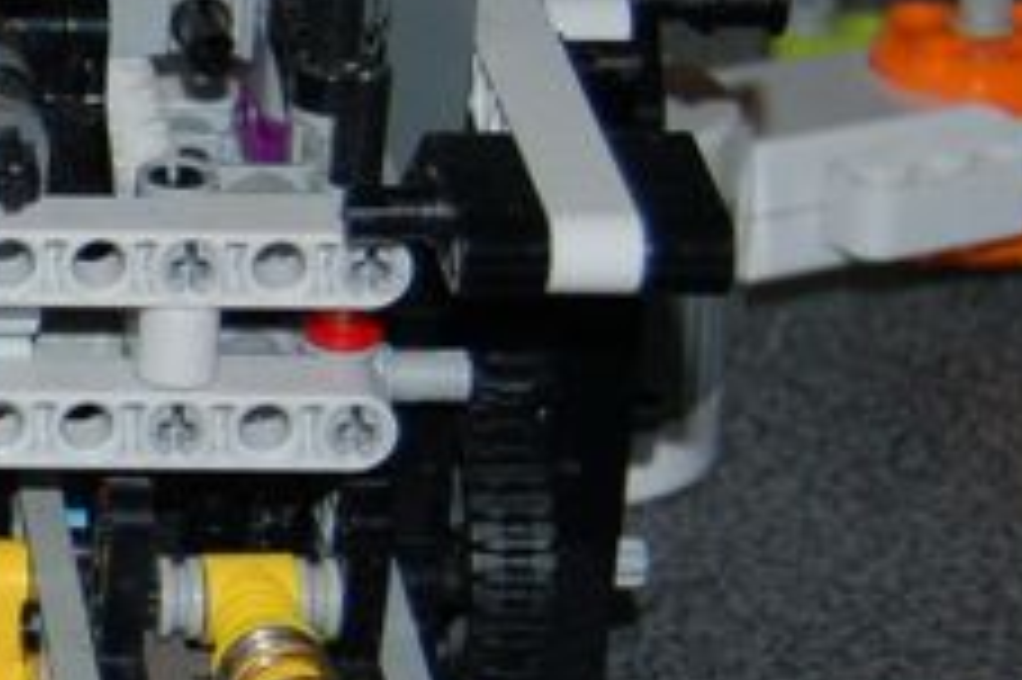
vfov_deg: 6.5
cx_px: -914
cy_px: 363
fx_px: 5986
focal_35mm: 211
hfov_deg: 9.2
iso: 400
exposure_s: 1/60
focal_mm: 32
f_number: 4.5
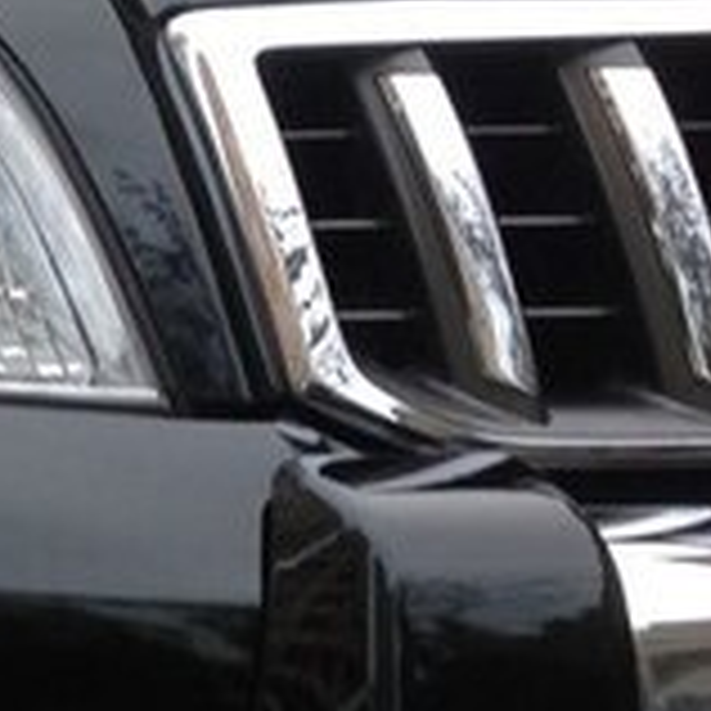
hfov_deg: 12.2
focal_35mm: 129
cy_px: 385
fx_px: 2998
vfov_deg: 13.5
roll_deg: -0.2
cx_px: -662
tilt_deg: -8.4
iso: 64
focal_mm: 4.28
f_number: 2.4
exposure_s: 1/40
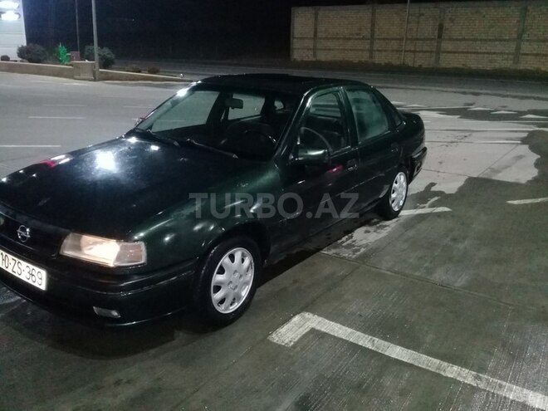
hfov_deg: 58.4
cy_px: 206
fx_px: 491
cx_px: 274
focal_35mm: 31
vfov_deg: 45.4
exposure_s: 1/15
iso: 640
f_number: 2.2
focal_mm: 3.3
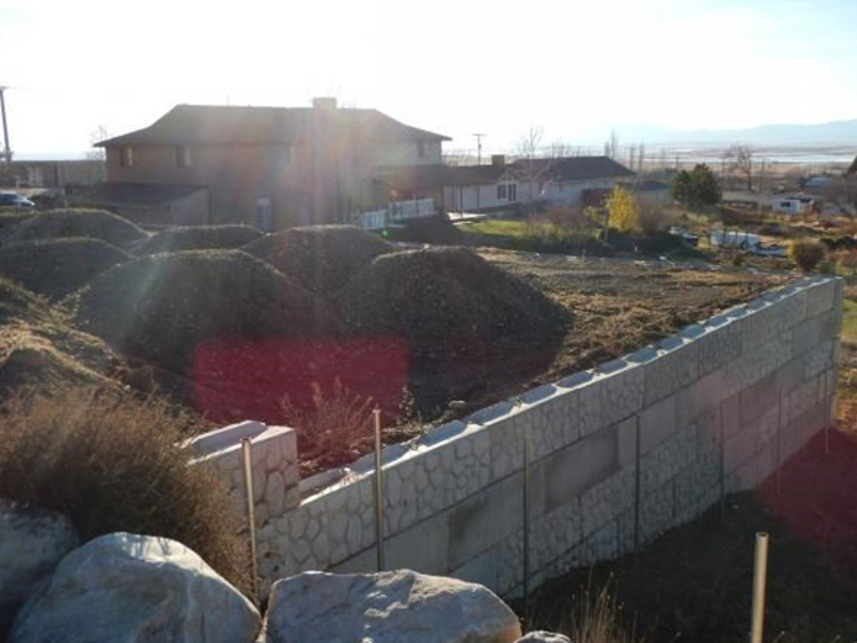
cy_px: 322
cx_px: 423
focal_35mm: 37
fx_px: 916
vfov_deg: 38.7
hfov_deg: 50.1
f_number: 4.2
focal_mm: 6.1
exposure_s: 1/640
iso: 125
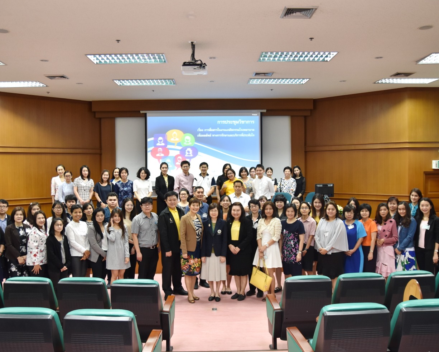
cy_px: 178
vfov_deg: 47.1
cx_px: 212
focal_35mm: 31
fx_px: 403
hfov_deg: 57.2
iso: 640
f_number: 3.5
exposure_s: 1/80
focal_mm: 18
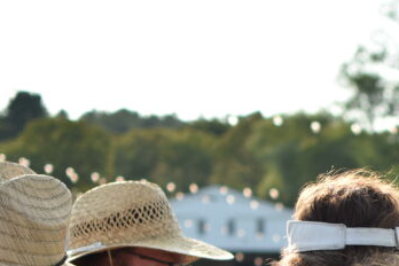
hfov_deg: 12.8
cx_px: 527
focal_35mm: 154
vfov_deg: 8.7
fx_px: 1712
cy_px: 381
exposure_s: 1/1000
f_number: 2.2
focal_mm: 35
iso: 160
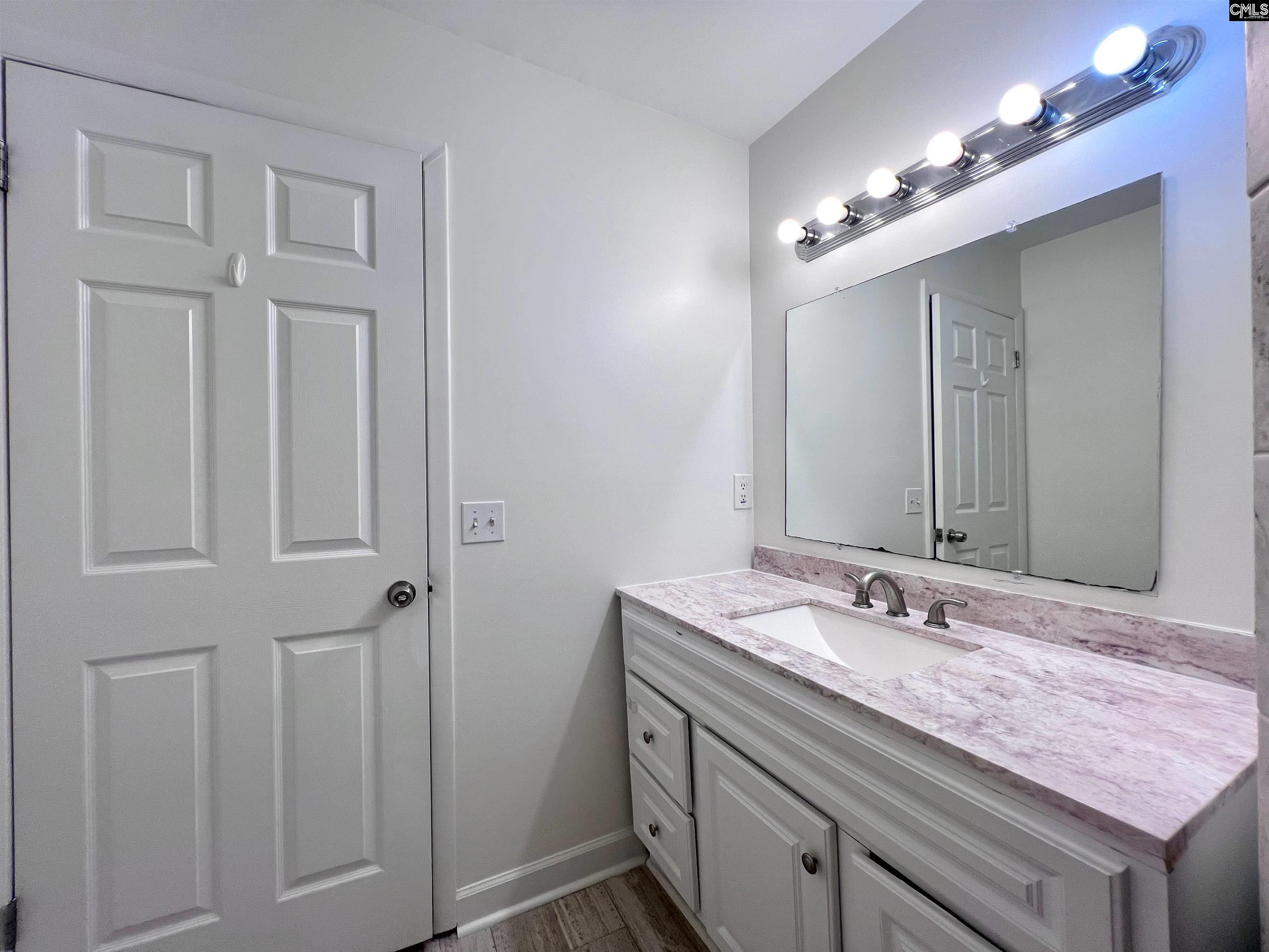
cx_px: 634
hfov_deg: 106.2
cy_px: 476
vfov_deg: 89.9
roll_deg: +0.4
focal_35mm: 13
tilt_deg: -2.3
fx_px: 477
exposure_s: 1/130
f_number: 1.8
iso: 32
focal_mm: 1.57
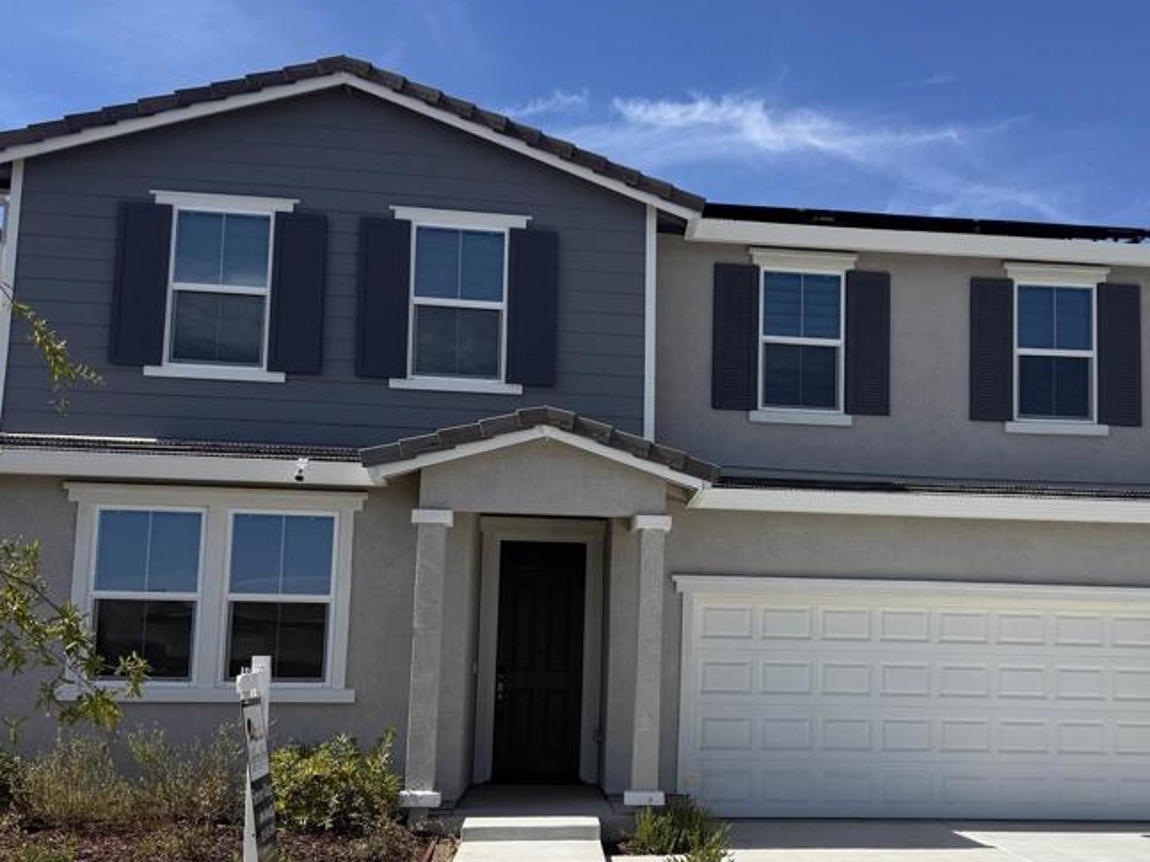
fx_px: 1262
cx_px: 723
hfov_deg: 48.5
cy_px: 546
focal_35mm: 38
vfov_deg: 37.5
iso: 80
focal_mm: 6.76
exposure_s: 1/5714
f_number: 1.78
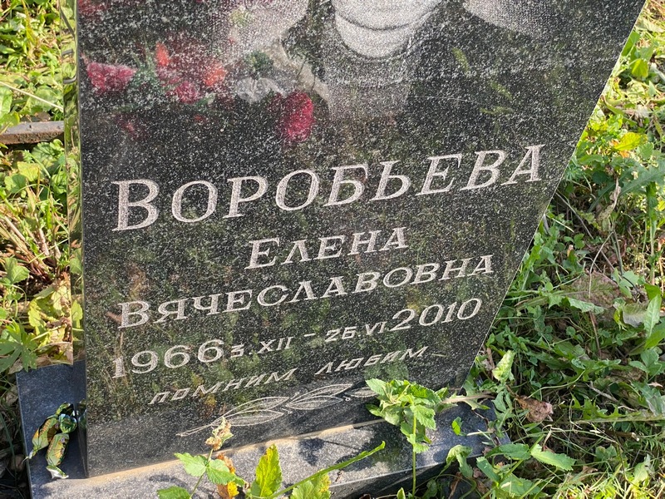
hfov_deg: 36.8
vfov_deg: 28.0
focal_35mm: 52
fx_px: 999
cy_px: 250
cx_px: 332
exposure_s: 1/214
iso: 20
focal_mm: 6
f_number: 2
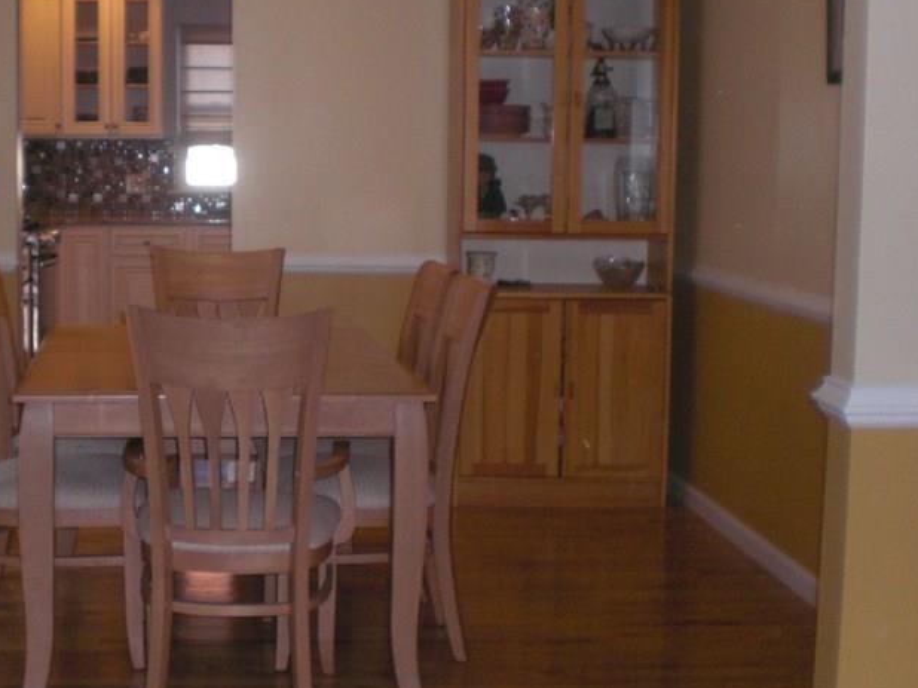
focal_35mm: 63
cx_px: 245
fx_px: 1670
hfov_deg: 30.3
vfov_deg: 23.3
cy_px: 317
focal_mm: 6.3
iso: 200
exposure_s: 1/60
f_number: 3.1
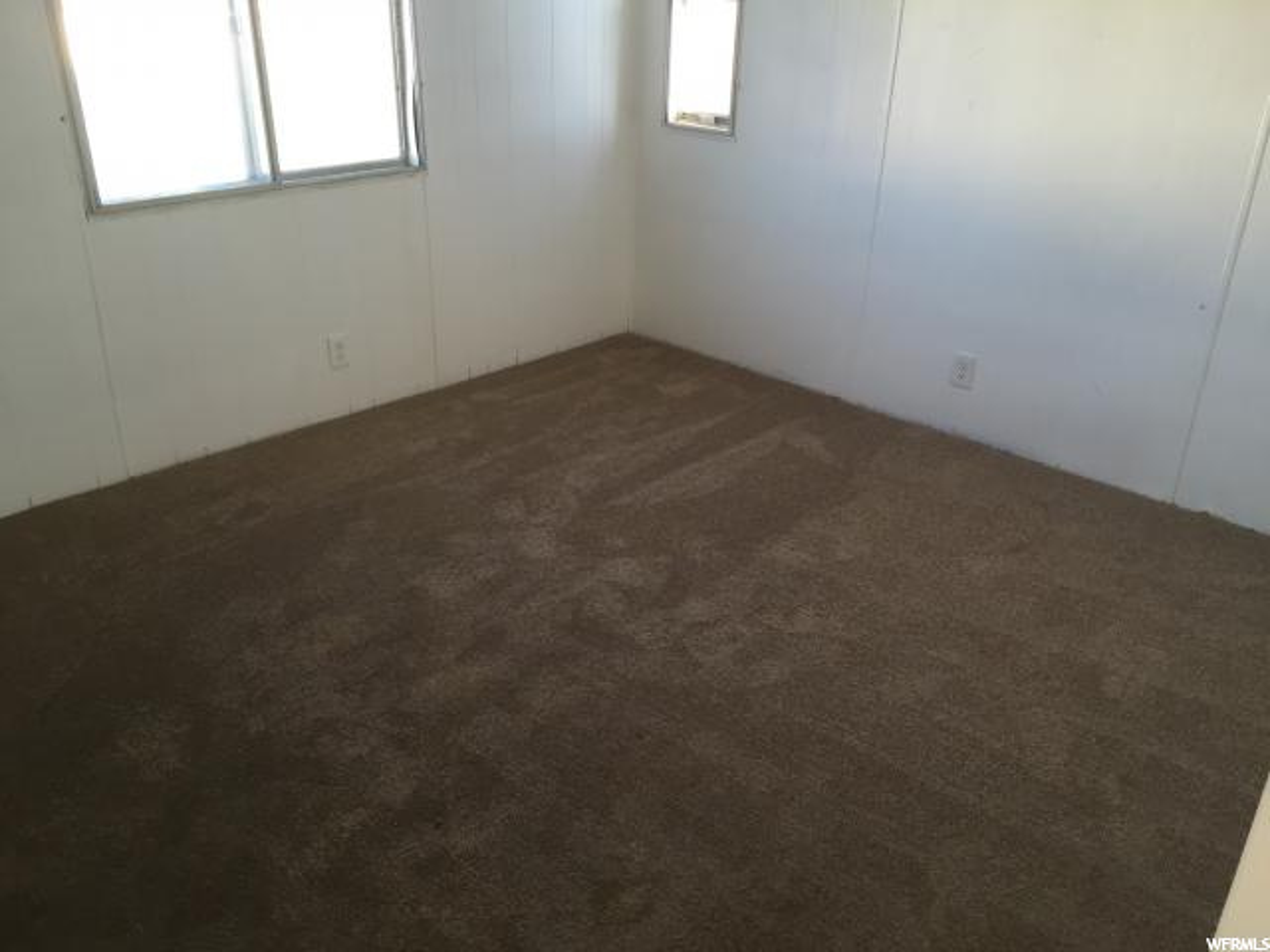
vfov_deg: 48.2
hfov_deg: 61.7
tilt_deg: -23.6
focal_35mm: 29
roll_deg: -1.7
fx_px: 1064
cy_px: 476
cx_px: 635
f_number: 2.2
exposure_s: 1/40
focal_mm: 4.15
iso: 32
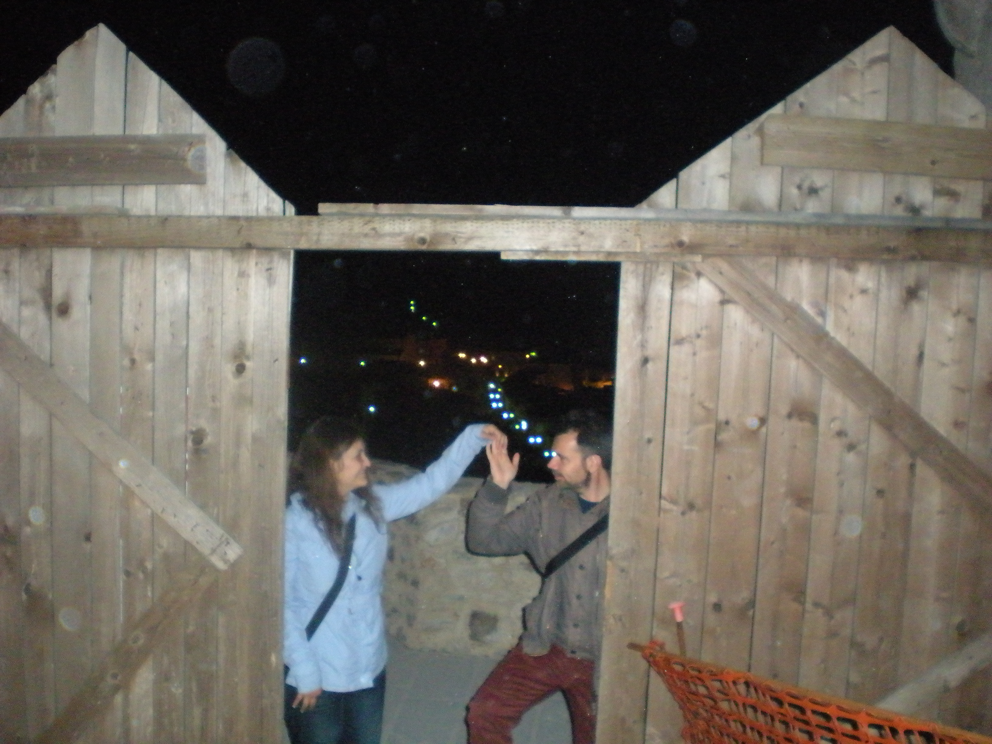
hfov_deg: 49.0
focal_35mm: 38
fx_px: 1089
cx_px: 496
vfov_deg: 37.7
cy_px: 372
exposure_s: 1/60
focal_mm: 6.3
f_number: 3.1
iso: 800
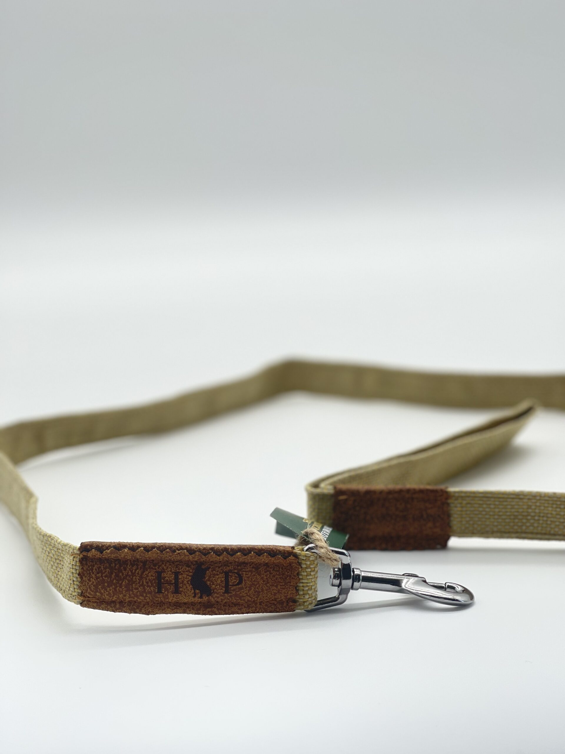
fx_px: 1393
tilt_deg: -18.4
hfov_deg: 22.9
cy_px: 377
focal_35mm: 64
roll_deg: +3.1
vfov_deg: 30.3
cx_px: 282
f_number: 2.2
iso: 32
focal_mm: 7.5
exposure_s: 1/100
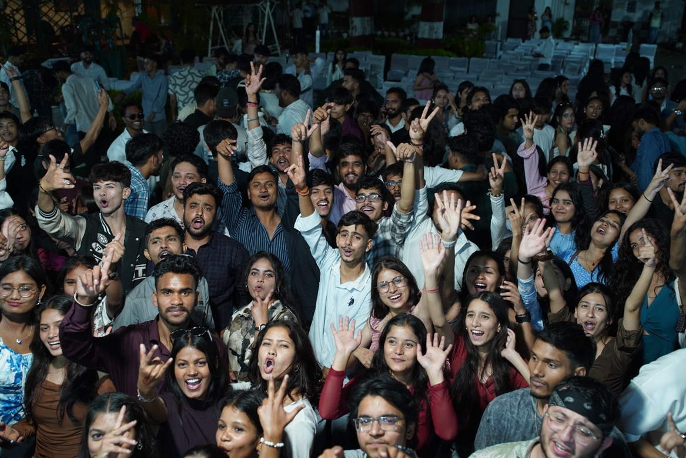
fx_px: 686
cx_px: 348
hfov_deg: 53.1
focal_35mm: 36
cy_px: 230
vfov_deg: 36.9
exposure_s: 1/160
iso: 1000
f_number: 4
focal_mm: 35
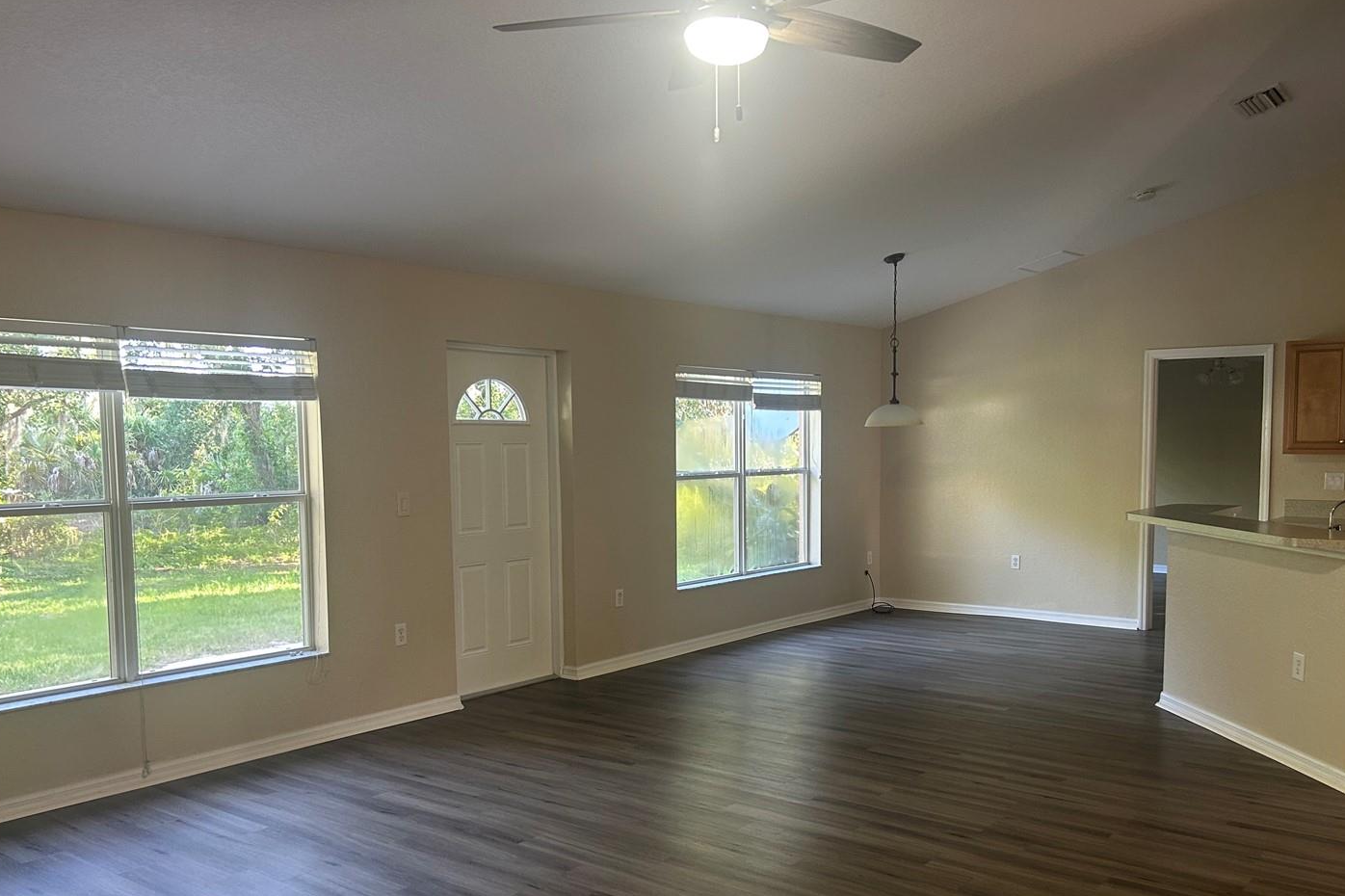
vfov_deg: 42.2
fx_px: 1158
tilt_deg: -5.5
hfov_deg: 60.2
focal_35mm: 31
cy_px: 520
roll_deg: +0.9
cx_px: 725
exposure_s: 1/60
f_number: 1.5
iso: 125
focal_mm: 5.7
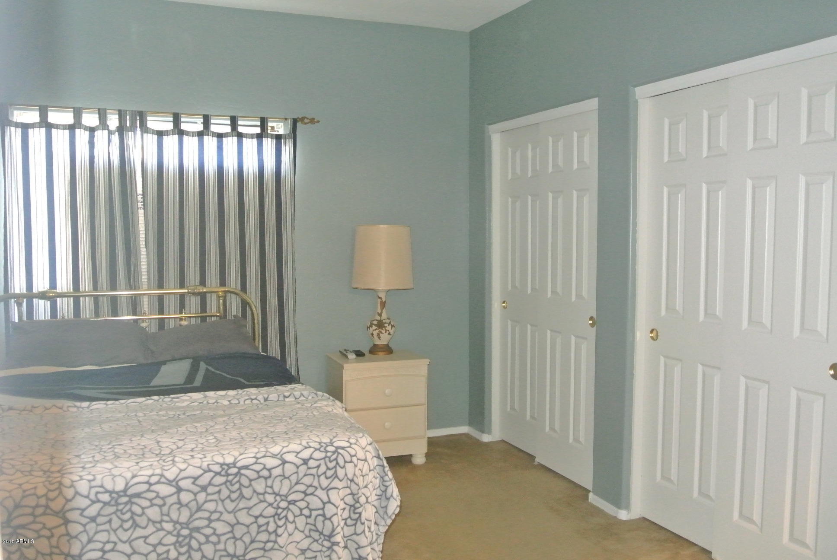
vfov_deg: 42.4
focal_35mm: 31
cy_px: 280
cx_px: 418
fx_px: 722
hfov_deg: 60.2
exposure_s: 1/60
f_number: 3.8
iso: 3200
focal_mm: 11.8
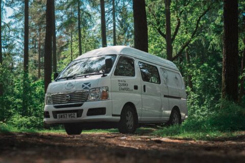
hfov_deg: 38.2
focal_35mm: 52
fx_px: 354
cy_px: 82
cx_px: 122
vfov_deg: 26.0
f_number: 2.8
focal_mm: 35
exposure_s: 1/200
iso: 2000
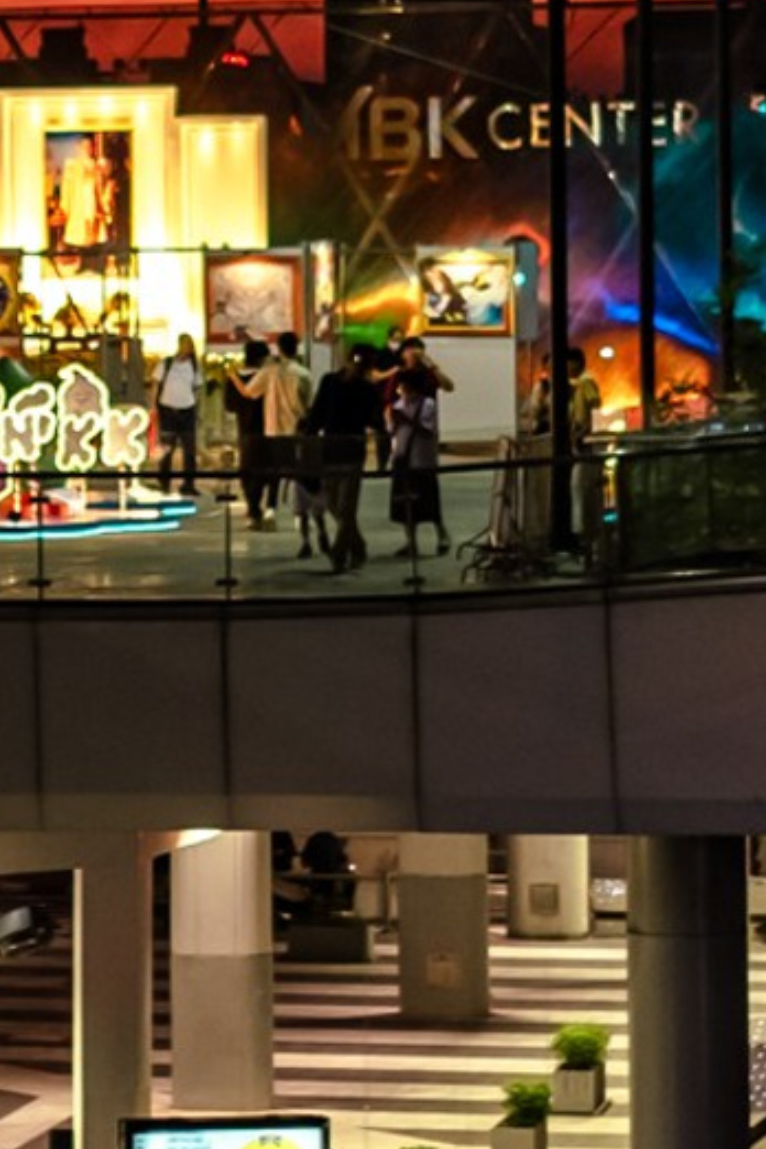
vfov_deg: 10.6
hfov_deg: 7.1
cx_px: -141
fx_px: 6159
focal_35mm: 193
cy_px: 7
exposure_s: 1/100
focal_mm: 23
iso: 200
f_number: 2
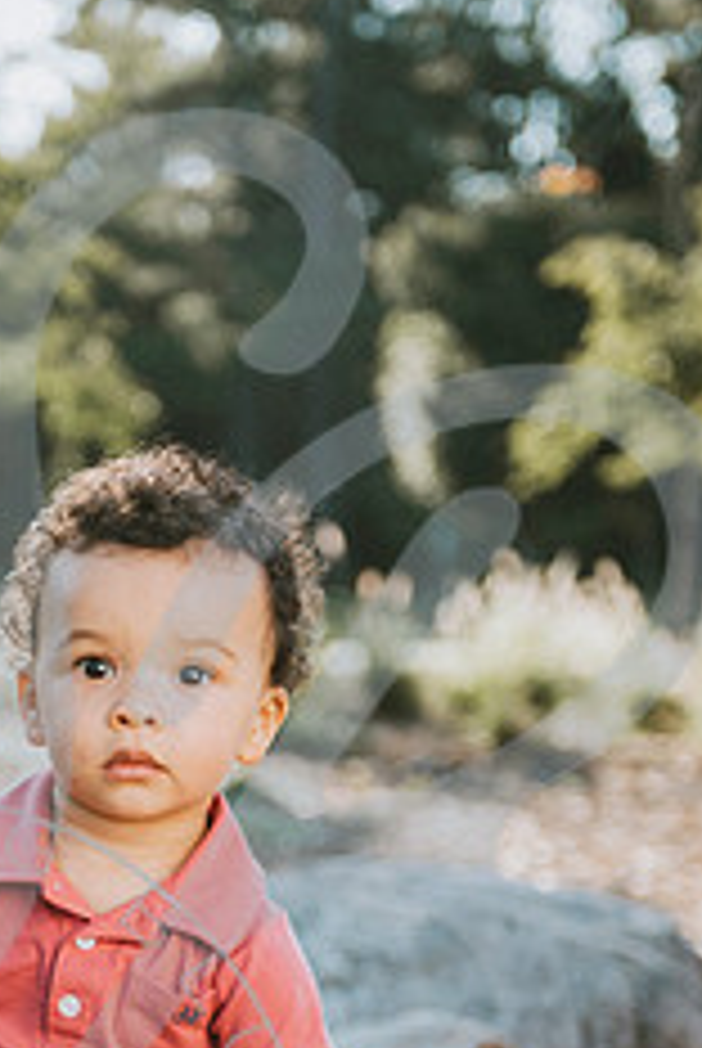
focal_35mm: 108
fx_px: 3149
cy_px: 868
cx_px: 99
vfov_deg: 18.7
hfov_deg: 12.6
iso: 100
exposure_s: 1/320
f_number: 2.8
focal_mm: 56
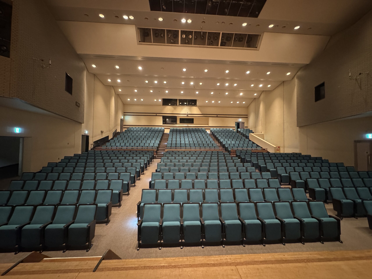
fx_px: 150
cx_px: 186
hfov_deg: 102.1
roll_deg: +0.0
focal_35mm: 14
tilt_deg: +1.8
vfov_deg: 85.7
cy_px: 140
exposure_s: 1/30
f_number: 2.2
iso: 1250
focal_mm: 2.22
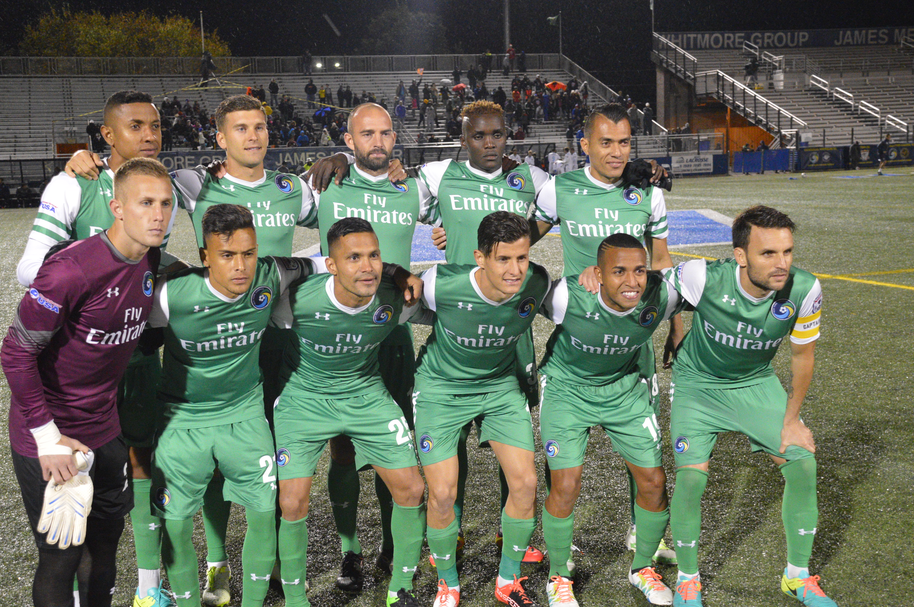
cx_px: 422
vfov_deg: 28.6
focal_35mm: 47
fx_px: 1192
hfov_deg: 41.9
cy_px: 315
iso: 3200
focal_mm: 28
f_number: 4
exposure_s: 1/250
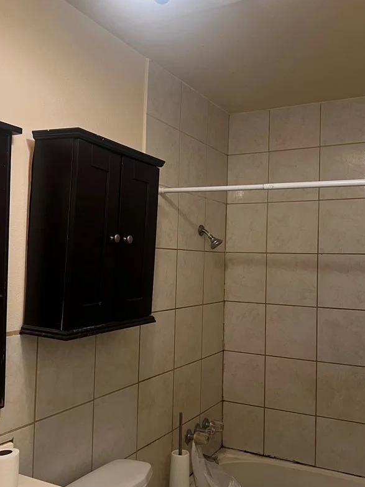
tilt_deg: +3.0
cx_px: 204
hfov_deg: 41.7
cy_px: 248
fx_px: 478
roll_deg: -0.1
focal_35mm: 34
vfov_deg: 54.0
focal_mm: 5.7
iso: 160
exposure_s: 1/60
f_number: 1.5
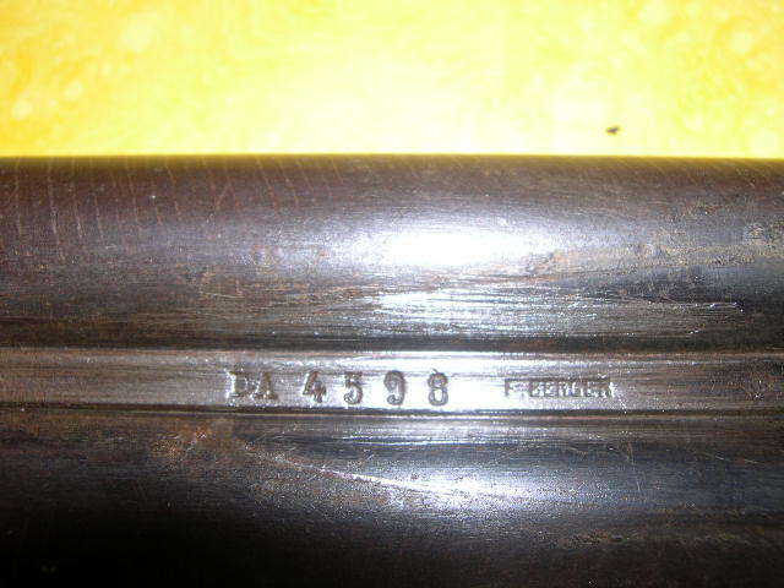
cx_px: 392
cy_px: 294
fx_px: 861
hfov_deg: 49.0
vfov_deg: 37.7
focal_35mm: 38
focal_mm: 8
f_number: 7.6
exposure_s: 1/60
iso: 100
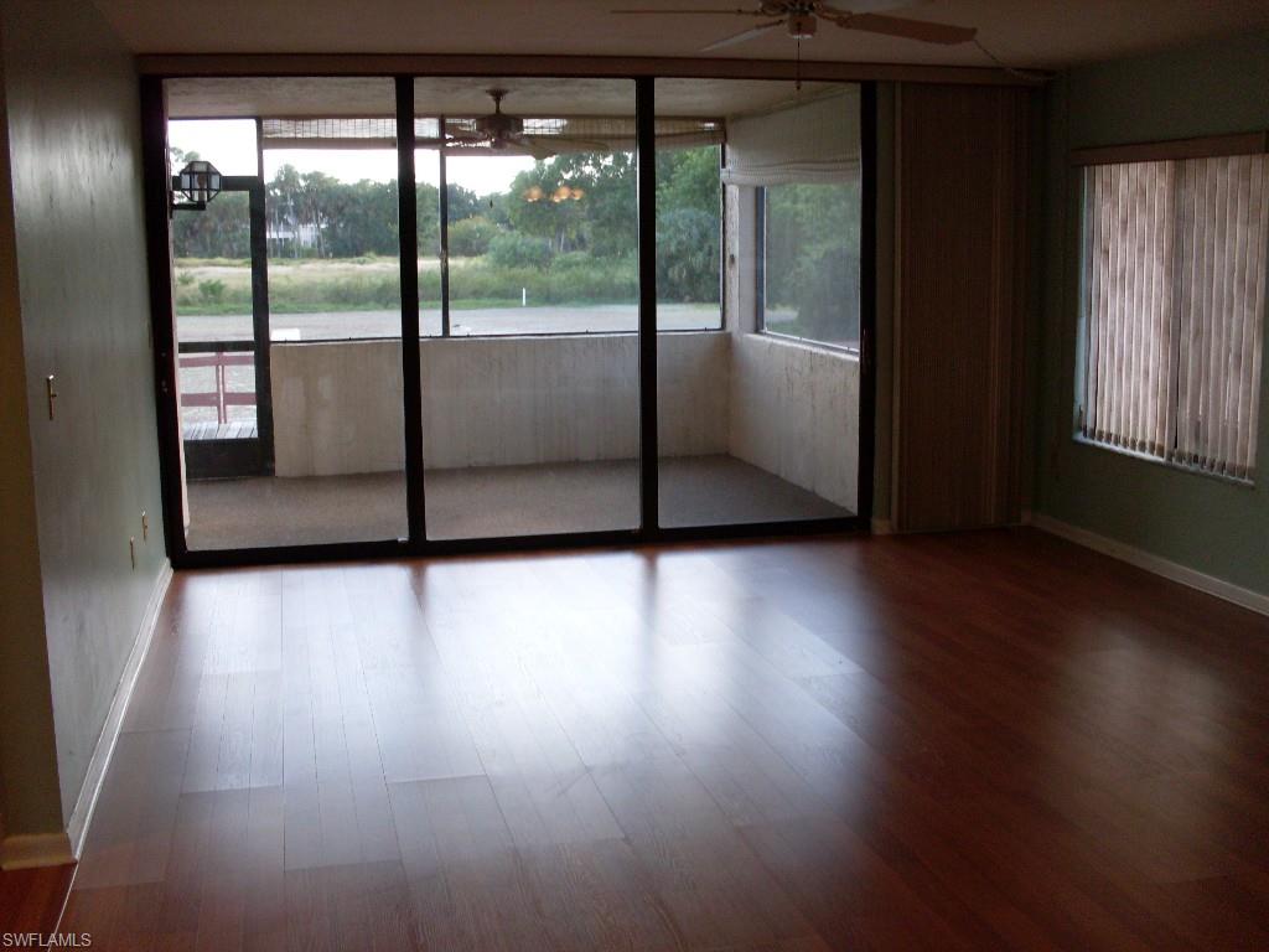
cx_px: 634
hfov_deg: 49.0
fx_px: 1393
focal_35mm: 38
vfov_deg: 37.7
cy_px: 476
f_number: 2.8
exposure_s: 1/60
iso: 100
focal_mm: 6.3
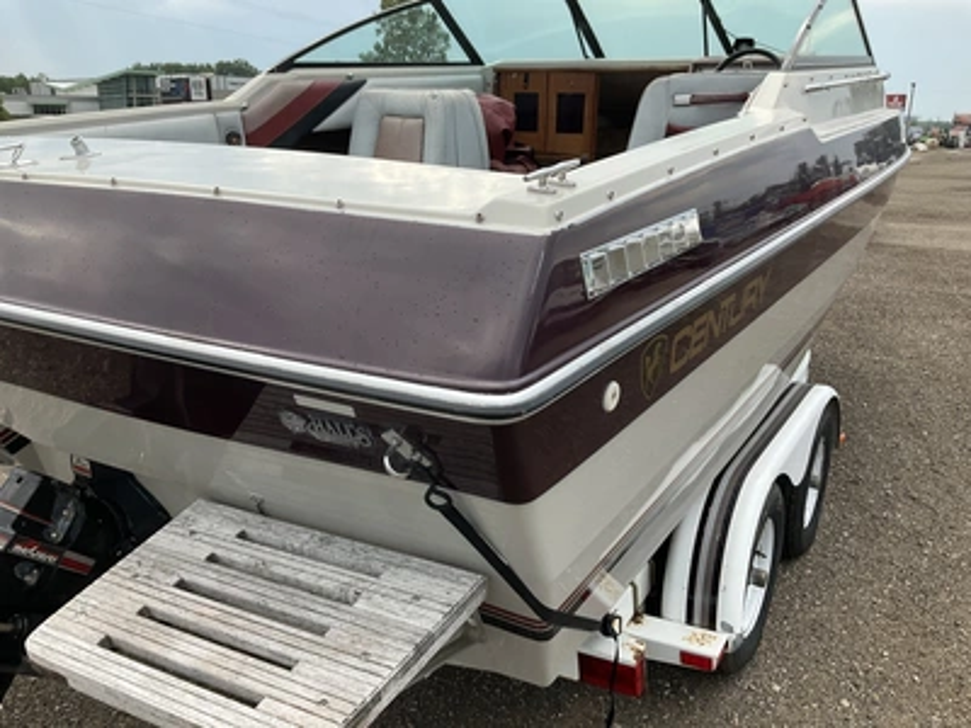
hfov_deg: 61.7
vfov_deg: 48.2
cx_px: 486
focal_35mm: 29
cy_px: 364
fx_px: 813
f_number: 1.8
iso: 25
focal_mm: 3
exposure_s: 1/383
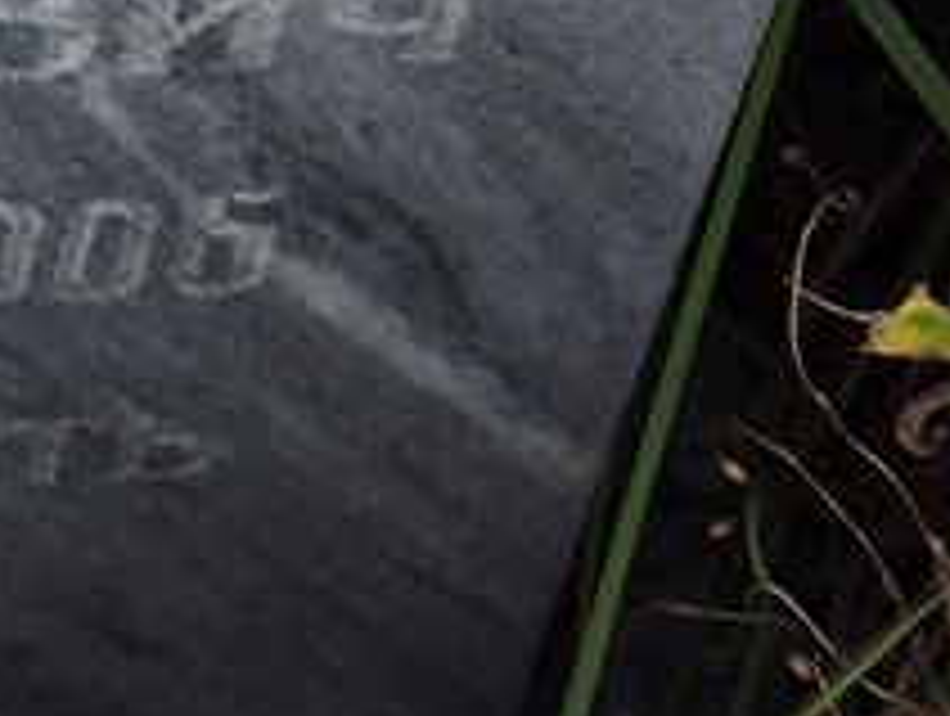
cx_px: -741
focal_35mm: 189
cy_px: -432
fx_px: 5196
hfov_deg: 9.9
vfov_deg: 7.7
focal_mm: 4.71
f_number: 1.7
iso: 50
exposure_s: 1/264
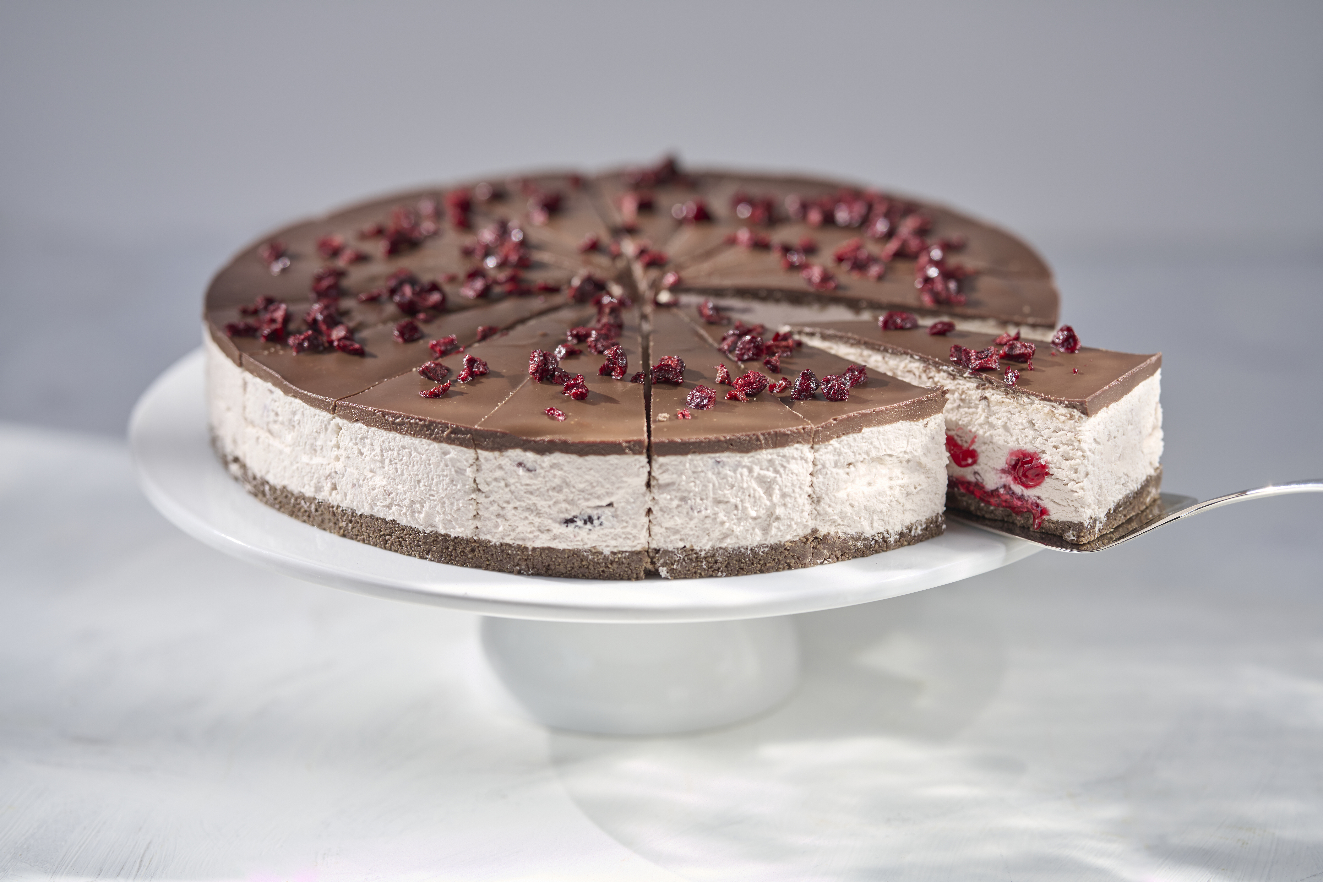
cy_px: 441
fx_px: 4961
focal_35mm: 135
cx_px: 662
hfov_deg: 15.2
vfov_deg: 10.2
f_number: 2.8
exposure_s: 1/1250
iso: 160
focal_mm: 135
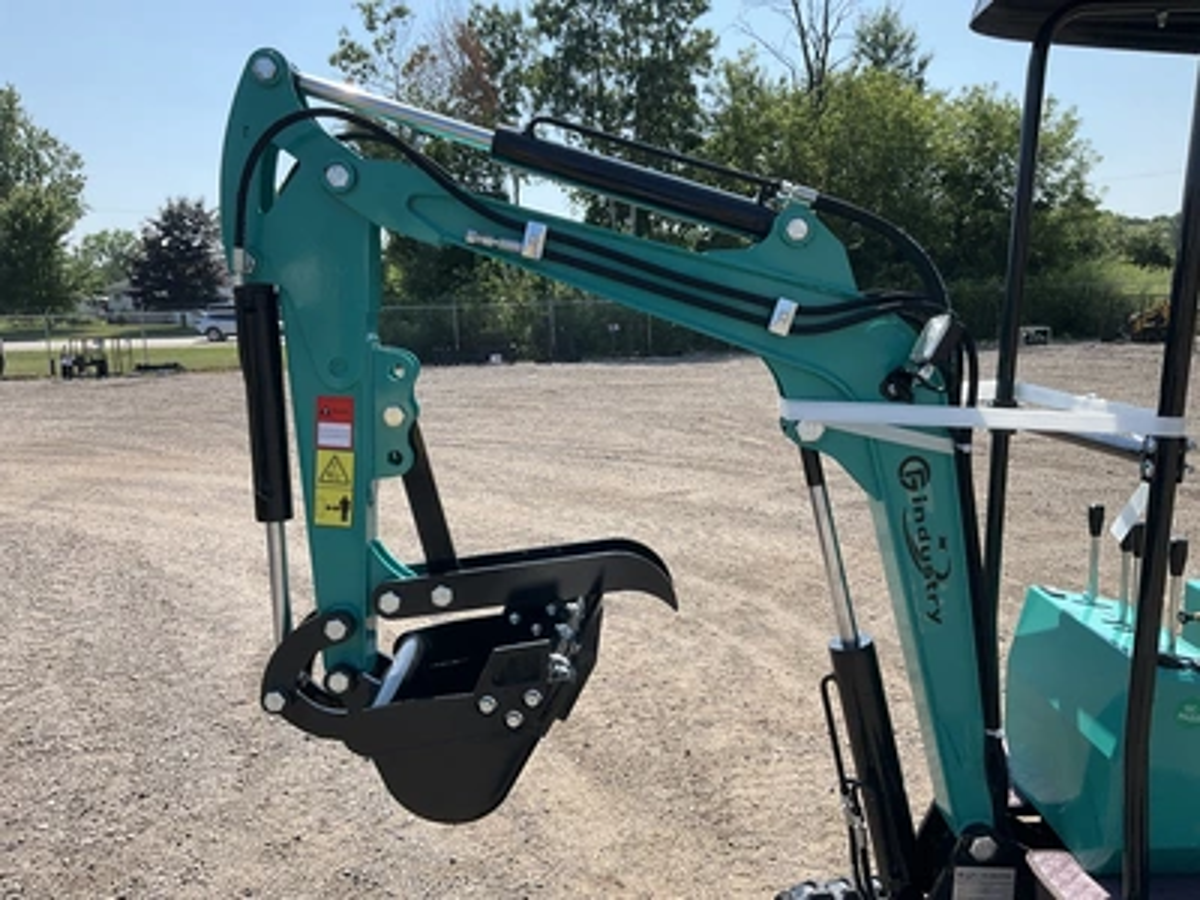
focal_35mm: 29
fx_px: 1005
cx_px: 600
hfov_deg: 61.7
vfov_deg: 48.2
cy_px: 450
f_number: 1.8
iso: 25
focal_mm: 3
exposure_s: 1/1221
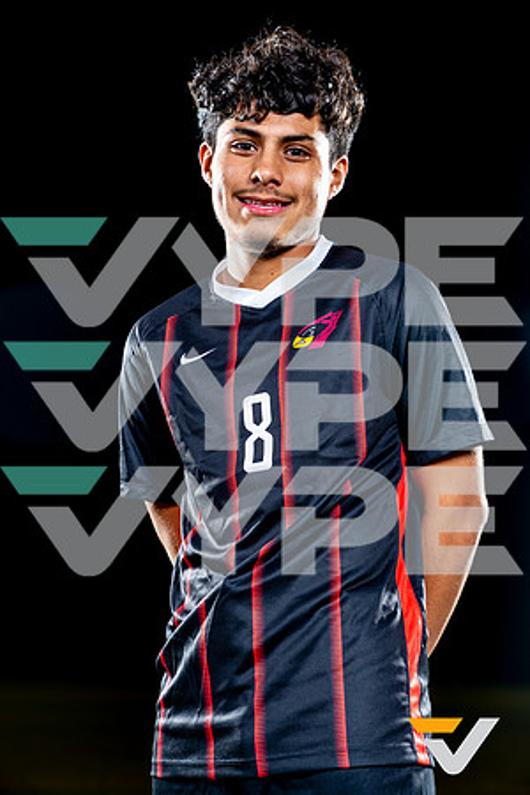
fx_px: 1502
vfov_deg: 29.7
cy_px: 398
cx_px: 265
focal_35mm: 68
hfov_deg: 20.0
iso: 100
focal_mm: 68
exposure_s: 1/125
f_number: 4.5
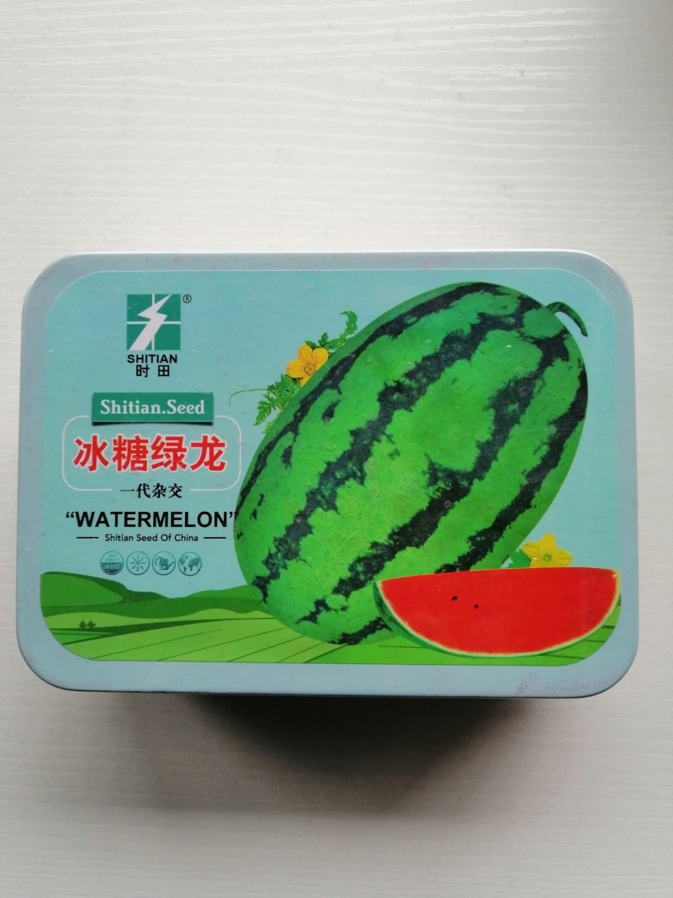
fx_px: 674
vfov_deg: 67.3
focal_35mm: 26
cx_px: 336
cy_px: 449
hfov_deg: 53.1
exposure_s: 1/60
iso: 80
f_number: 2.2
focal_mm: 3.81
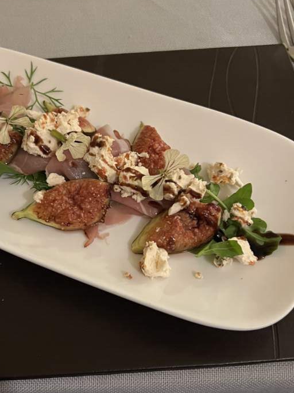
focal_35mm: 39
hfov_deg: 36.6
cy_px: 231
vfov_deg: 47.7
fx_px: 442
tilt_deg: -59.8
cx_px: 110
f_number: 1.5
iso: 640
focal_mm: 5.7
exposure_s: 1/33
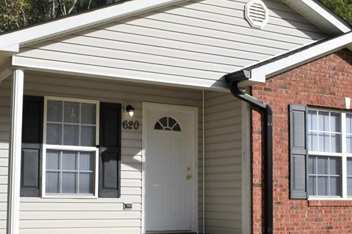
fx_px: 537
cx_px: 154
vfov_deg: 24.5
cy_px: 156
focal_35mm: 55
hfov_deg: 36.2
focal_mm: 20
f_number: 9
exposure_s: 1/320
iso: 100
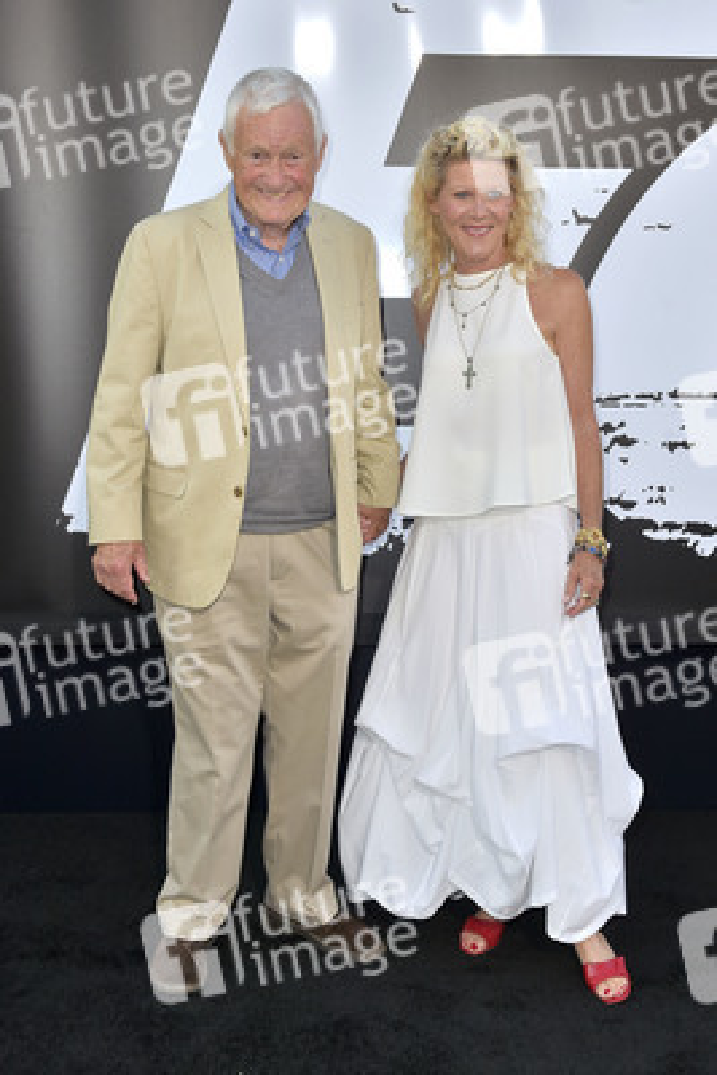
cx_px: 358
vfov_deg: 50.7
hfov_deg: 35.1
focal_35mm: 38
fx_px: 1134
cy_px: 538
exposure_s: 1/250
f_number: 6.3
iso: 250
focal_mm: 38
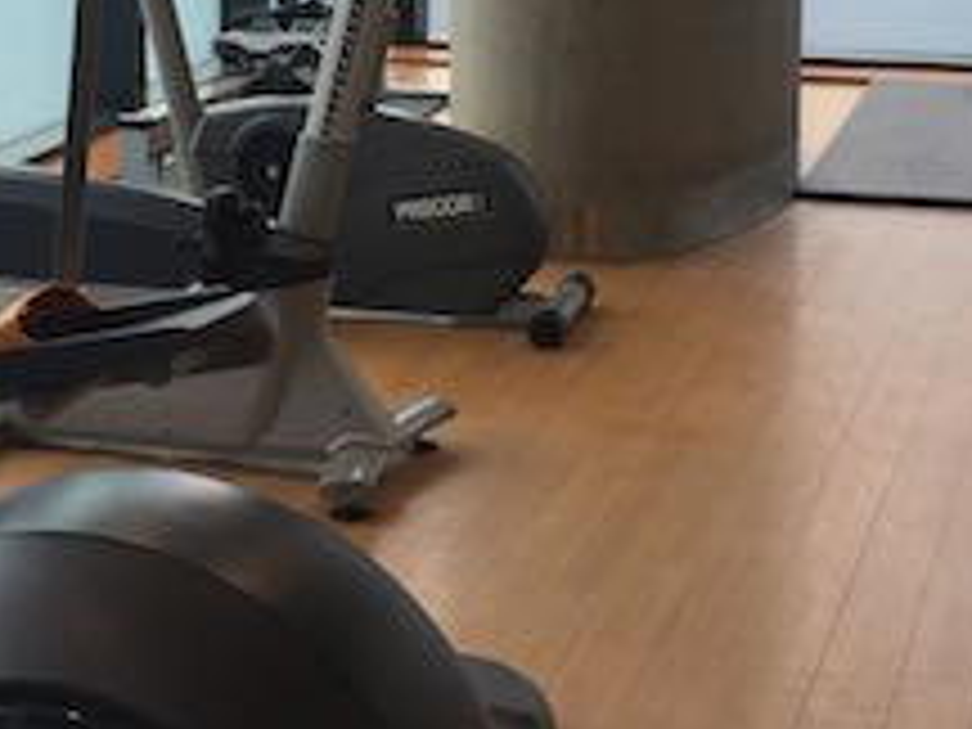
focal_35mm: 94
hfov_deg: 20.6
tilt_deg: -8.0
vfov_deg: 15.5
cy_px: 11
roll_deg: +0.6
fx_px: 2639
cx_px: 198
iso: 40
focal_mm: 4.15
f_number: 2.2
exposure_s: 1/120
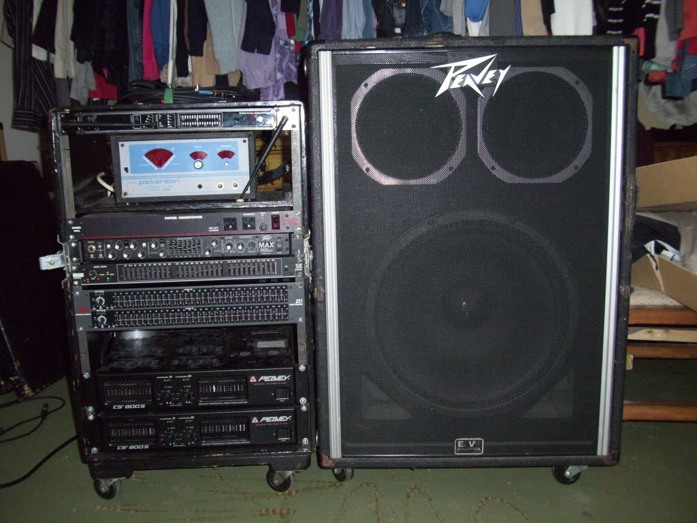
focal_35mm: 34
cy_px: 262
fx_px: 685
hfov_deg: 54.0
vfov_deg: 41.8
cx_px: 348
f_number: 2.9
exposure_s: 1/40
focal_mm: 5.7
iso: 250
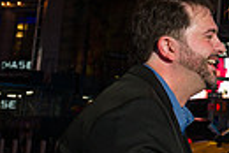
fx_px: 681
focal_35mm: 107
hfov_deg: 16.8
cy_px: -4
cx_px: 368
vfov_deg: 12.7
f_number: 5.6
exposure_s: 1/200
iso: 500
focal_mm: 24
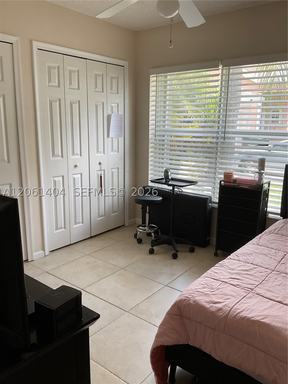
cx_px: 144
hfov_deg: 48.2
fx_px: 322
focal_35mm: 29
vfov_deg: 61.7
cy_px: 192
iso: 32
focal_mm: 3
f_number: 1.8
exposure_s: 1/120
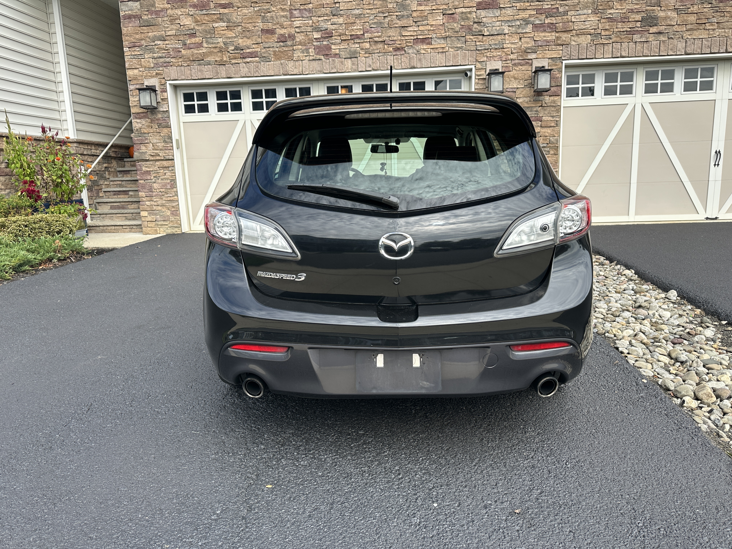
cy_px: 274
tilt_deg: -10.0
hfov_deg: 71.6
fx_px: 508
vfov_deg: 56.8
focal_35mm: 24
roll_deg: +1.2
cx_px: 366
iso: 80
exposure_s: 1/1198
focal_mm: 6.86
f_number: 1.78
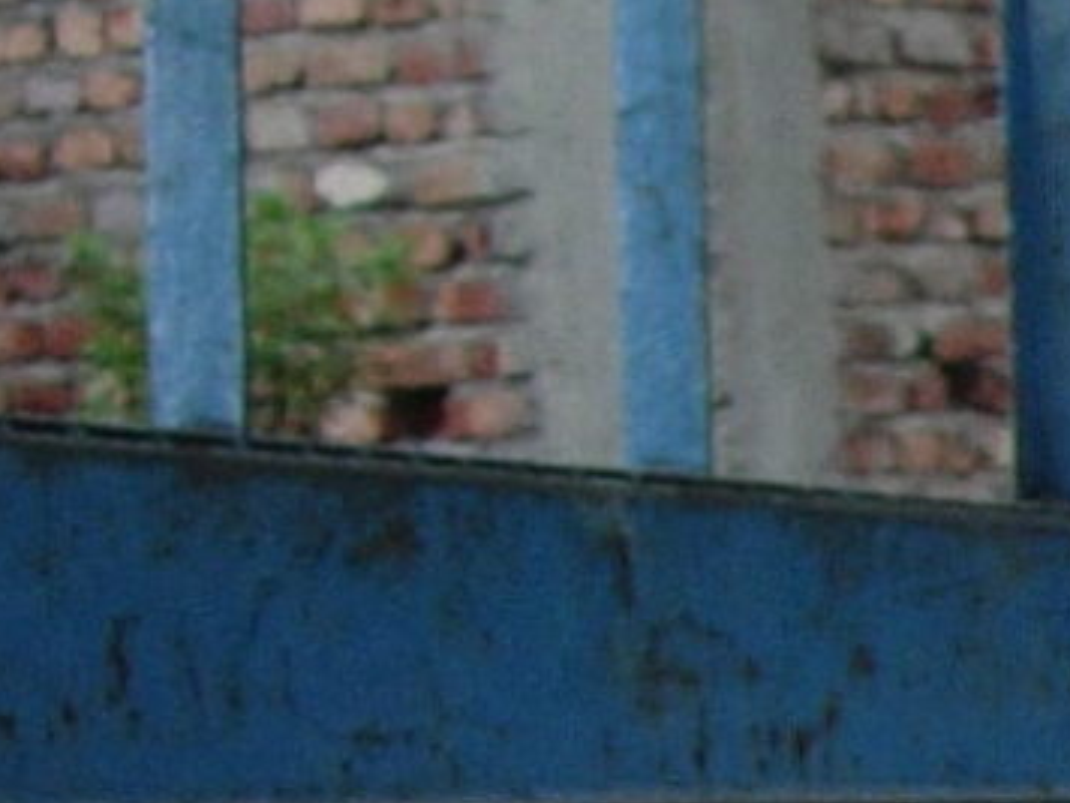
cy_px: 2039
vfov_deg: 5.2
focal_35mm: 273
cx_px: 2964
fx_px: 8439
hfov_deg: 6.7
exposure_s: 1/203
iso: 64
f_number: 2.8
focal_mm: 7.8
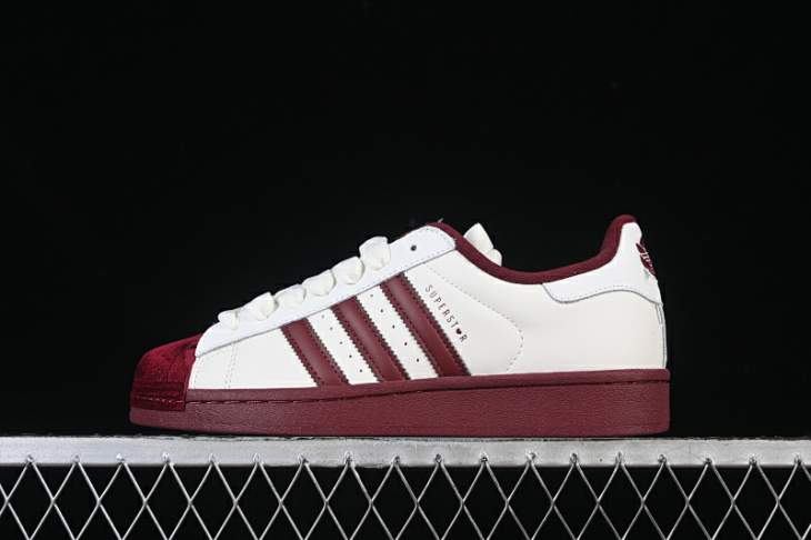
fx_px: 1689
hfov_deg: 27.0
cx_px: 406
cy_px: 270
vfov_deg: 18.2
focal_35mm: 75
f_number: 8
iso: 160
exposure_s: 1/80
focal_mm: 50
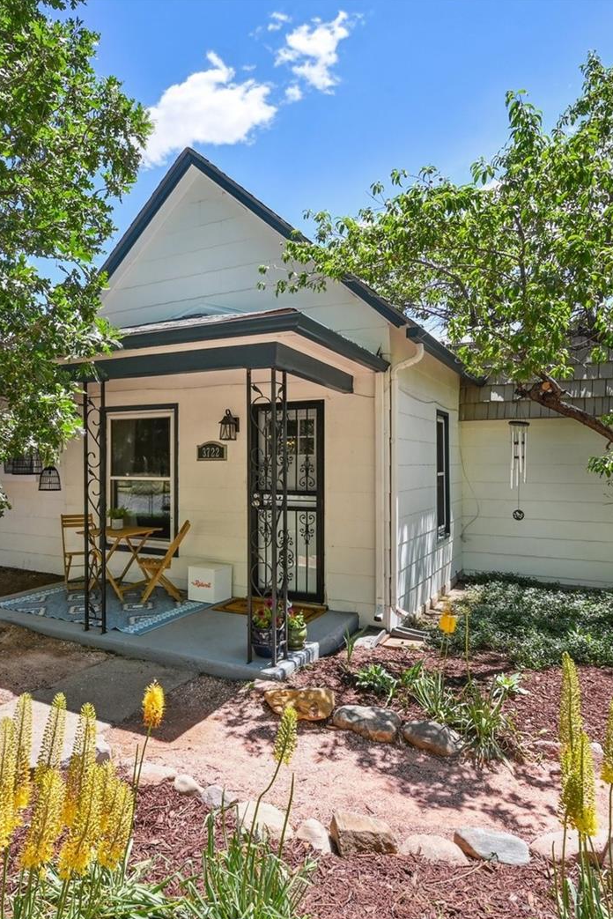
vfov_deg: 76.1
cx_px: 236
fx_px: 587
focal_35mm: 23
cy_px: 467
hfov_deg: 54.6
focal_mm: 15
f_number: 11
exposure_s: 1/200
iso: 400
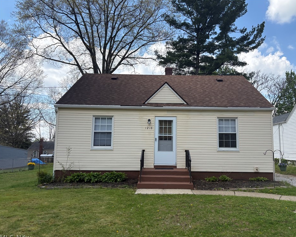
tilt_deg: +7.5
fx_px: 245
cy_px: 120
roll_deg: +0.0
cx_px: 161
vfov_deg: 51.5
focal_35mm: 28
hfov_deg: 62.1
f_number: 1.6
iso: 64
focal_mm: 5.96
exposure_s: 1/2865
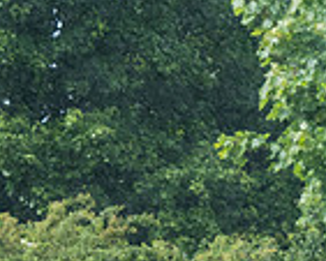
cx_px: -398
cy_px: 358
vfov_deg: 0.9
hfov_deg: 1.1
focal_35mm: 1701
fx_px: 16423
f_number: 4
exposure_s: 1/2000
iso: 400
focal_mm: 240
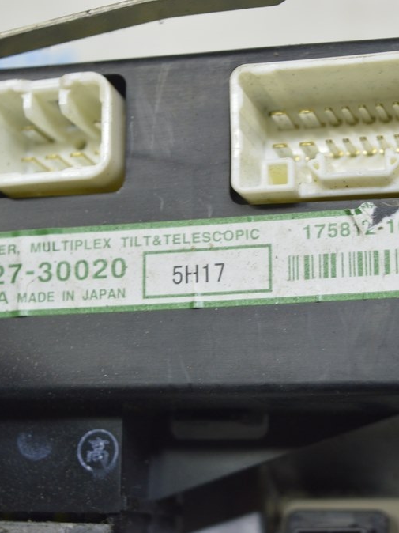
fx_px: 1415
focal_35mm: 92
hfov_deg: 16.1
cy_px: 268
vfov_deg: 21.3
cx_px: 185
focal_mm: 42
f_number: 5.6
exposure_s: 1/20
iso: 400
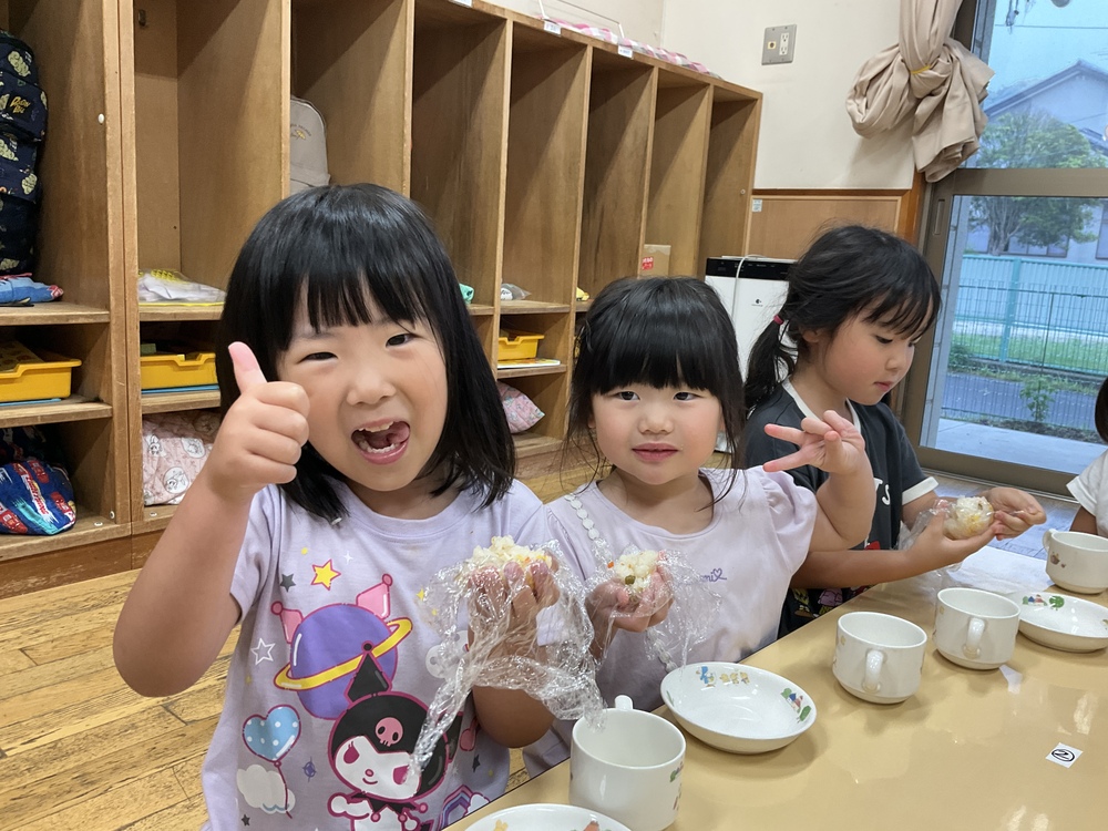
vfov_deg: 48.2
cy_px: 416
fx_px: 928
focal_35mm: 29
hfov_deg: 61.7
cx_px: 554
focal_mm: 3
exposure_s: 1/60
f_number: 1.8
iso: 80
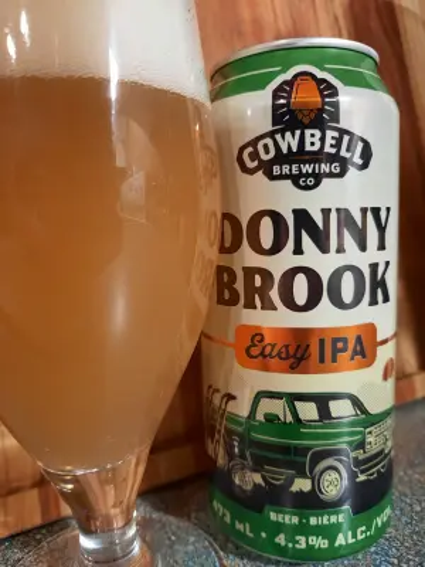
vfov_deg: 69.4
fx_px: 409
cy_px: 284
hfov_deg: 54.9
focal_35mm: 25
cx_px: 212
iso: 250
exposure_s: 1/30
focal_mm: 4.6
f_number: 2
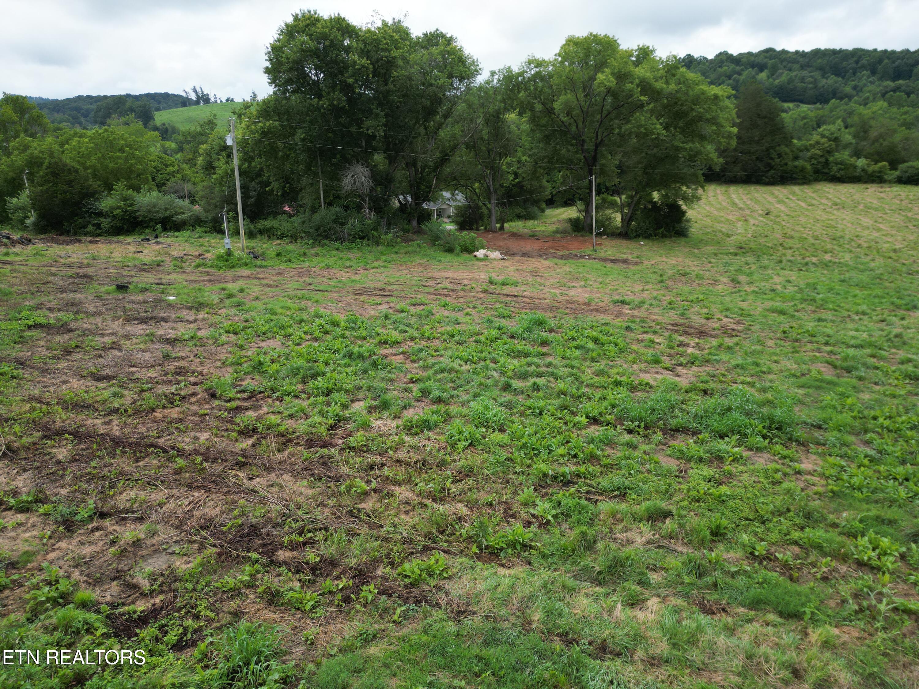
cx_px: 460
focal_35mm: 24
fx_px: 637
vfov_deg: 56.8
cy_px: 344
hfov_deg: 71.6
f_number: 1.7
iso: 200
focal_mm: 6.72
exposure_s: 1/2500
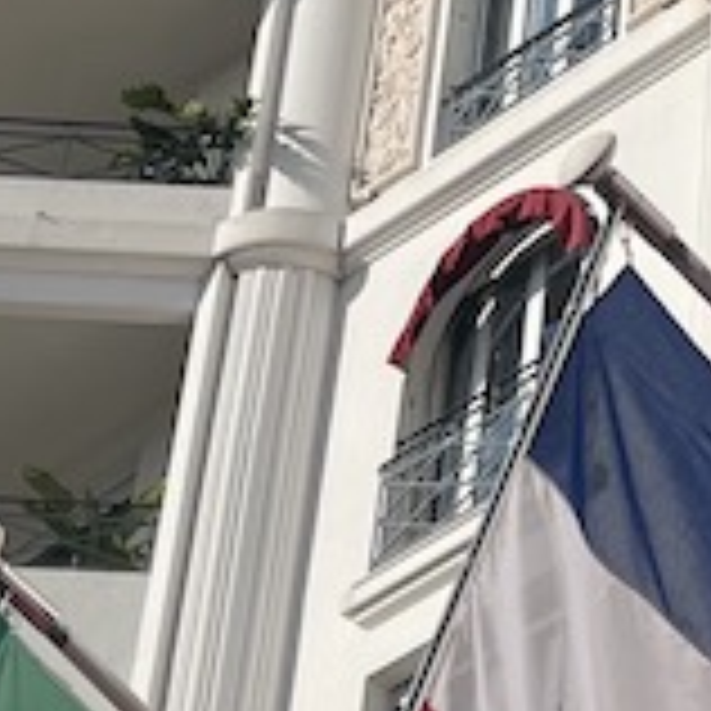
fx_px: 4067
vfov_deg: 9.9
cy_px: -32
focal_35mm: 175
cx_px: 693
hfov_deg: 9.9
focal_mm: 5.7
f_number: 1.5
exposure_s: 1/9434
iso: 50
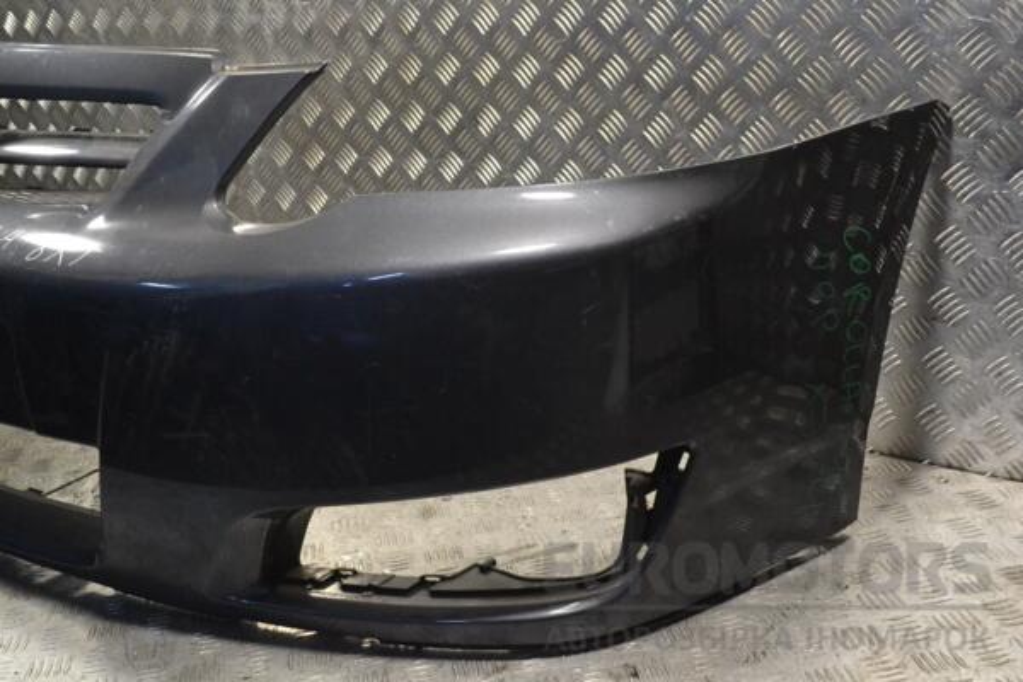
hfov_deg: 53.1
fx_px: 1023
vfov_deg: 36.9
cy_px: 341
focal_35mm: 36
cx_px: 512
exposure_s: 1/250
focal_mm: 24
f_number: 8
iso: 3200
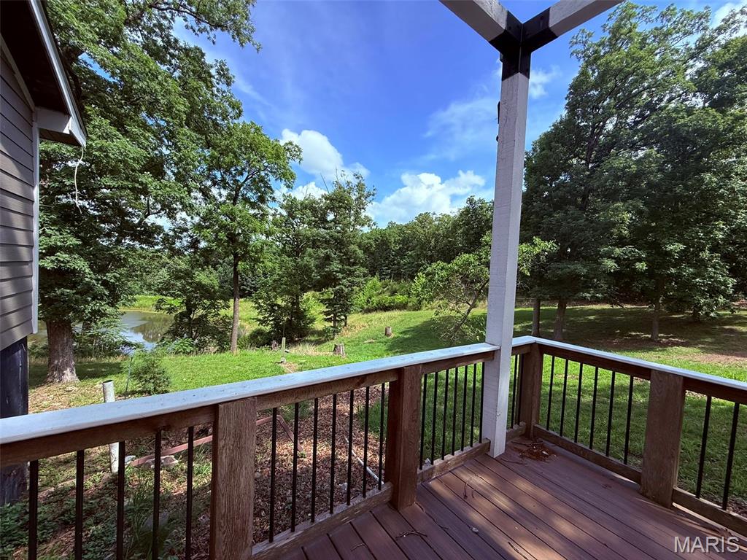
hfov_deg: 102.1
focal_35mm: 14
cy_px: 280
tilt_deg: -1.8
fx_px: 302
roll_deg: -3.0
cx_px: 374
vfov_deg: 85.7
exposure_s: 1/1399
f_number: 2.2
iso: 64
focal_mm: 2.22
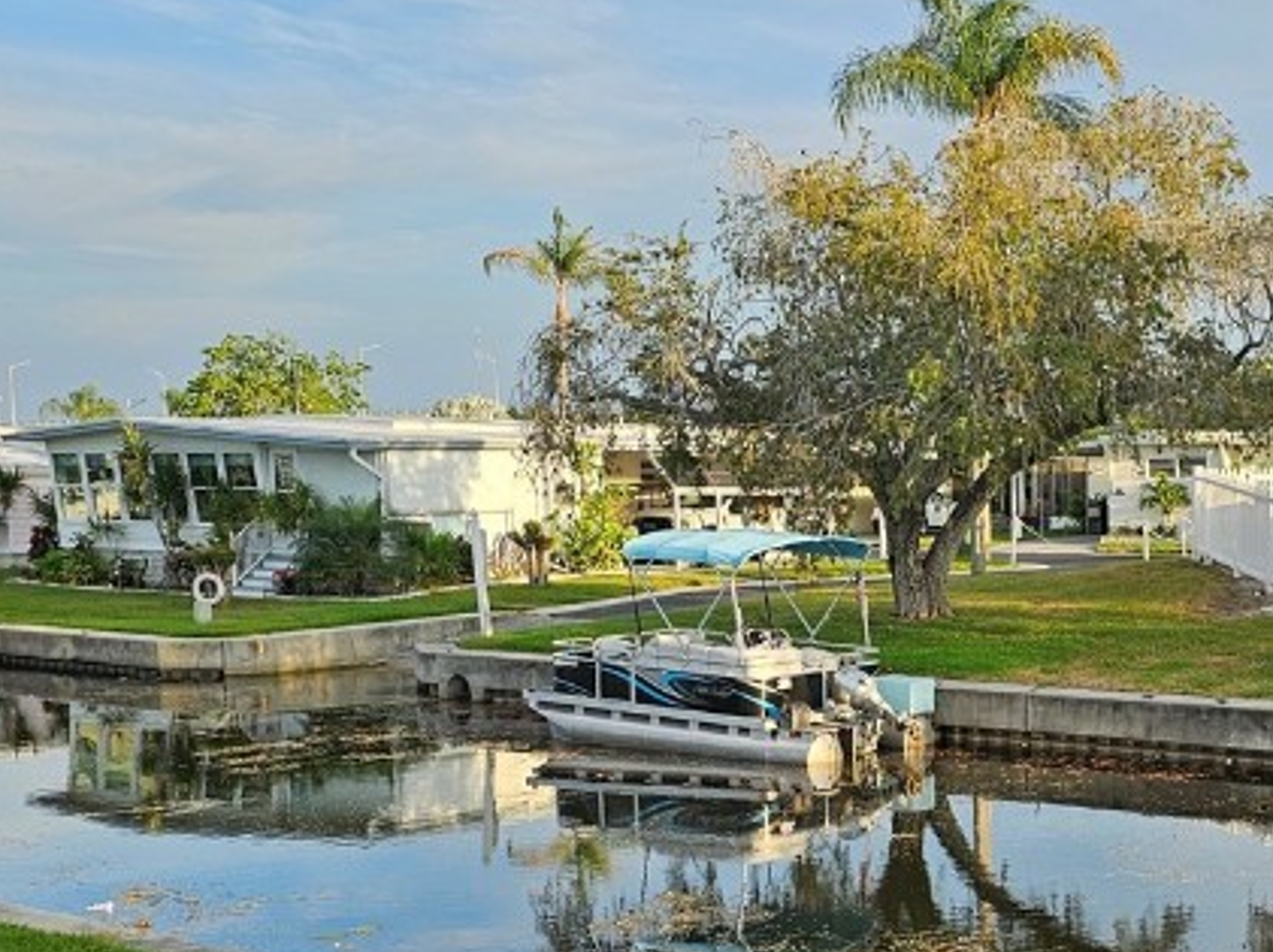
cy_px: 750
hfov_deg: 33.5
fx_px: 2058
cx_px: 998
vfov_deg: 25.6
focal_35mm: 56
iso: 20
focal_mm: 6.3
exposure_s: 1/439
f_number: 1.7
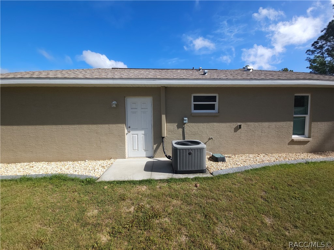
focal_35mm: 13
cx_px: 167
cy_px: 125
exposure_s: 1/1420
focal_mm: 2.2
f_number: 2.2
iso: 50
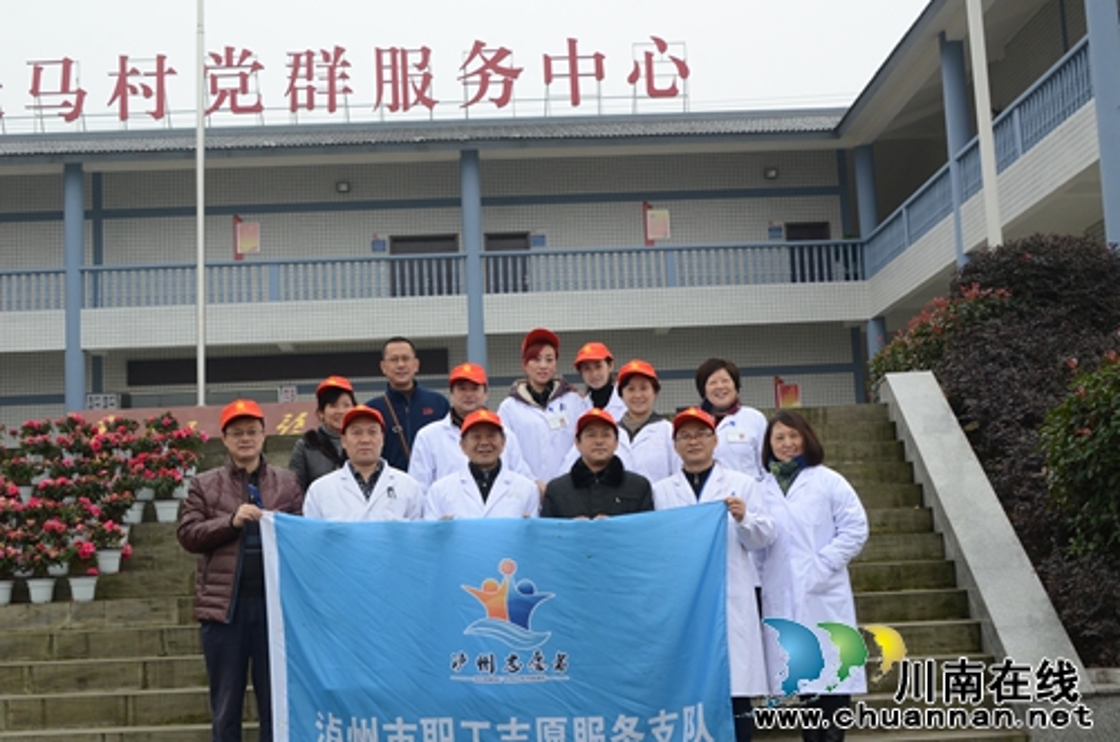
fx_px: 1583
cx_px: 560
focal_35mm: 51
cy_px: 371
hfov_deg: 39.0
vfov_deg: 26.4
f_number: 9.5
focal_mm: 34
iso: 640
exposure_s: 1/350
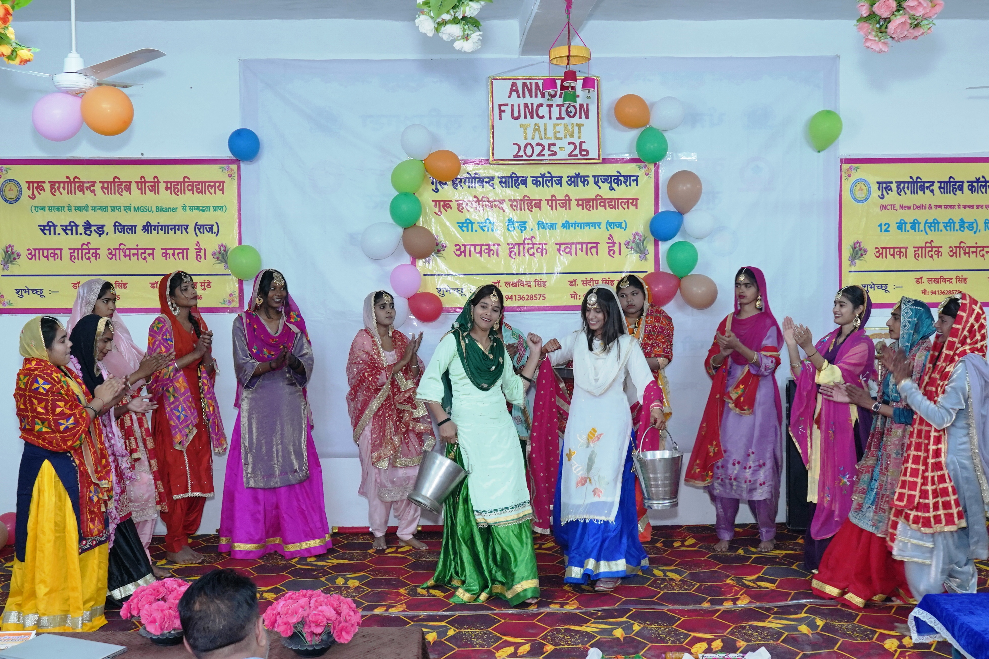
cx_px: 494
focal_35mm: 42
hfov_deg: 46.4
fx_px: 1154
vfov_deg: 31.9
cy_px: 330
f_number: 5.6
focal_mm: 28
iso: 2000
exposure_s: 1/60
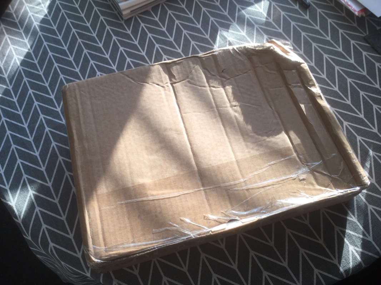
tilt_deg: -65.9
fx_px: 341
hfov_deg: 58.4
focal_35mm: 31
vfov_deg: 45.4
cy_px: 142
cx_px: 190
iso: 25
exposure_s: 1/100
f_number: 2.4
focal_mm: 3.3
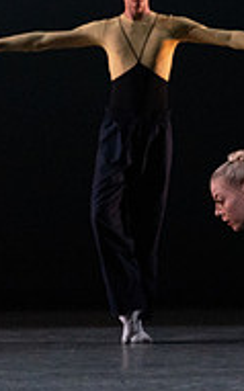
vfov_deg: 3.4
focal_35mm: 620
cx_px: 273
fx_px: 6612
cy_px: 128
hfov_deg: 2.1
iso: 12800
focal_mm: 200
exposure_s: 1/500
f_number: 8
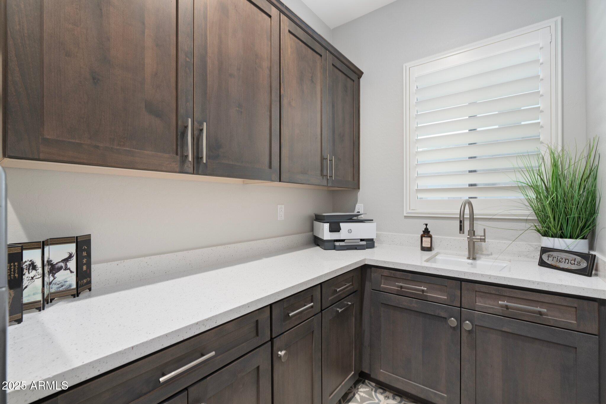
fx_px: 269
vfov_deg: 73.7
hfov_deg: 96.7
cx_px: 303
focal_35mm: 16
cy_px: 202
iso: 1000
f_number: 8
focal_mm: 16
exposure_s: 1/1.67
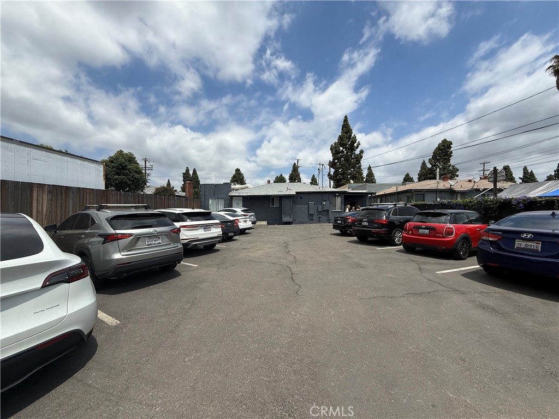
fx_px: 226
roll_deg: +0.1
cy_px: 210
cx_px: 280
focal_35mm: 14
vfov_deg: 85.7
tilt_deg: +0.3
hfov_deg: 102.1
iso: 50
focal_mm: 2.22
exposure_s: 1/3460
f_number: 2.2
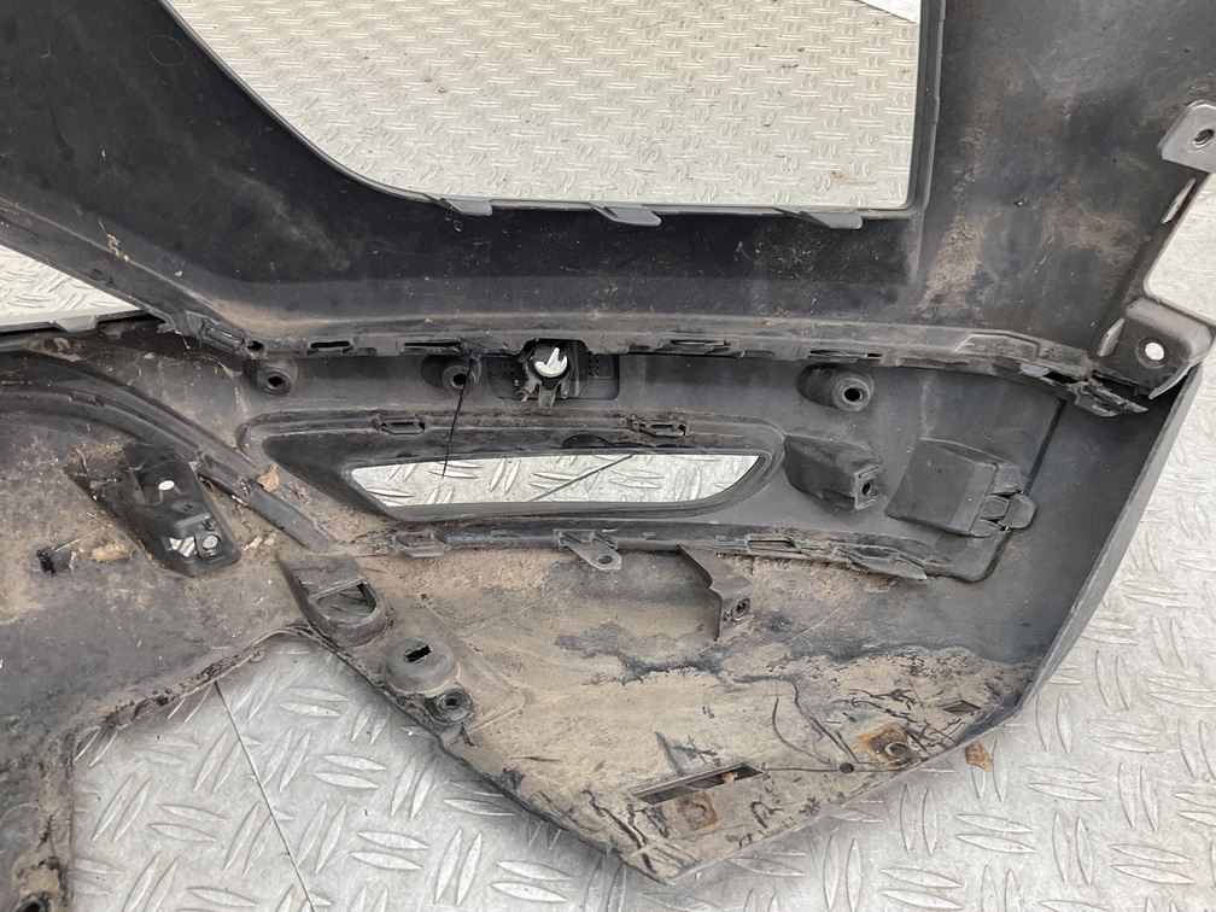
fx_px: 1019
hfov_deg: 61.7
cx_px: 608
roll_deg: -0.6
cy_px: 456
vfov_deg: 48.2
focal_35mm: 29
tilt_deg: -41.2
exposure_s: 1/60
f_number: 1.8
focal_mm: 3
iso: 50
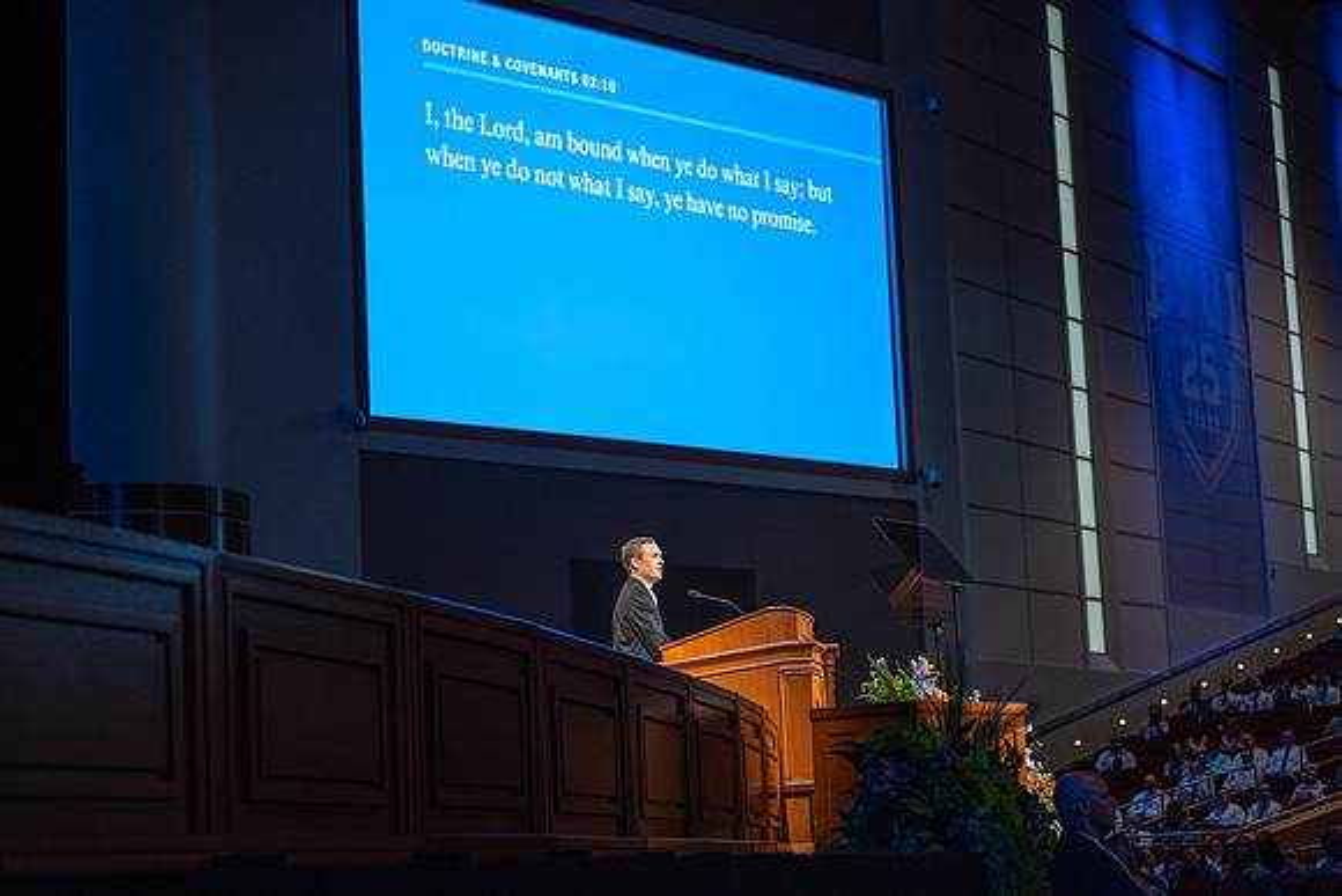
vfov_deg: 18.7
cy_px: 448
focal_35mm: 73
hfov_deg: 27.7
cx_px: 672
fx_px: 2720
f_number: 2.8
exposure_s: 1/125
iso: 400
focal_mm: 70
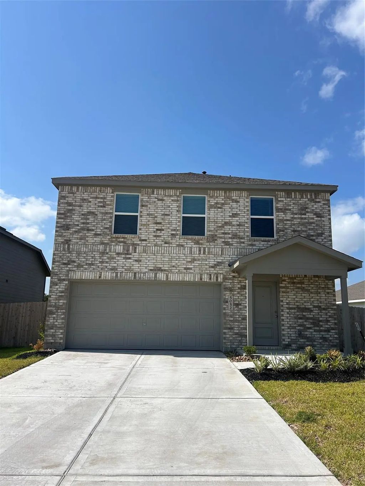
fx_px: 365
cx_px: 182
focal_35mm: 26
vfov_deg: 67.3
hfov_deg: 53.1
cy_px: 243
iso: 50
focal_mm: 5.7
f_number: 1.5
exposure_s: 1/7463
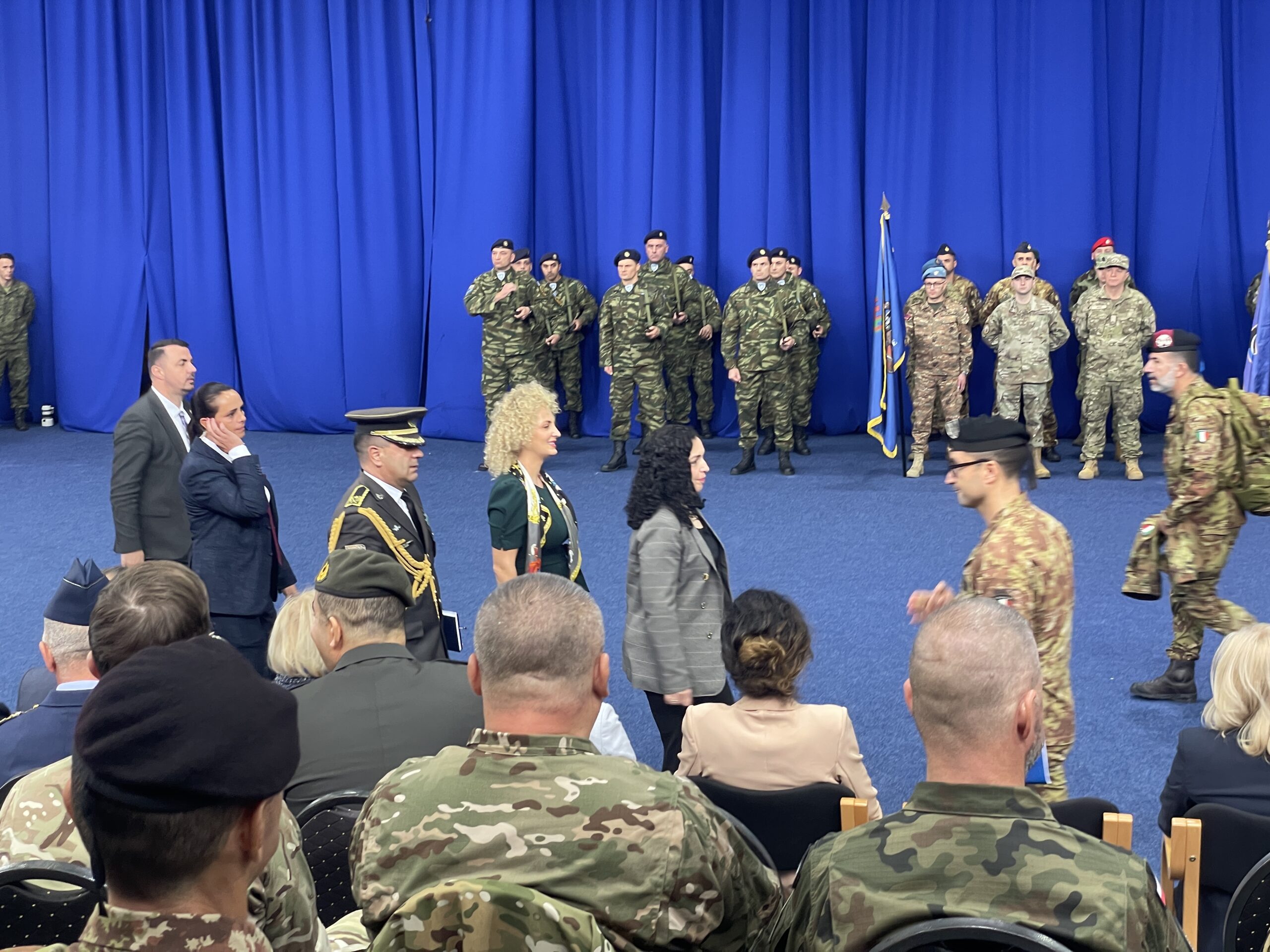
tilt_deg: -8.6
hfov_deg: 36.8
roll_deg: +1.5
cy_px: 476
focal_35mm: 52
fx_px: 1908
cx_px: 635
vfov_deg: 28.0
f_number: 2
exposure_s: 1/50
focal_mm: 6
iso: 160
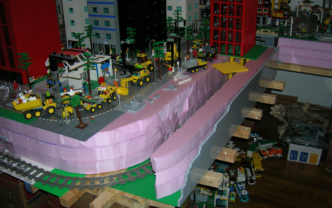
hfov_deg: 52.7
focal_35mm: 37
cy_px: 128
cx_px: 169
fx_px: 335
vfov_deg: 34.3
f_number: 2.9
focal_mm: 5.7
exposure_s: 1/60.1
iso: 50
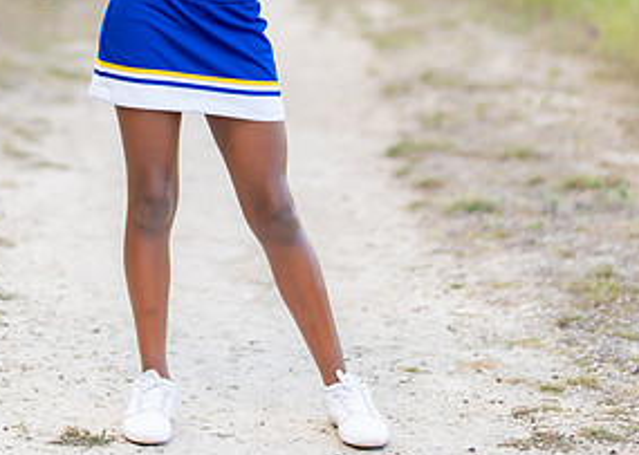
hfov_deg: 16.7
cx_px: 208
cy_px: -37
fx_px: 2176
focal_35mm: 120
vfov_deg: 11.8
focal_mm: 50
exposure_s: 1/500
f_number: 1.2
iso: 100
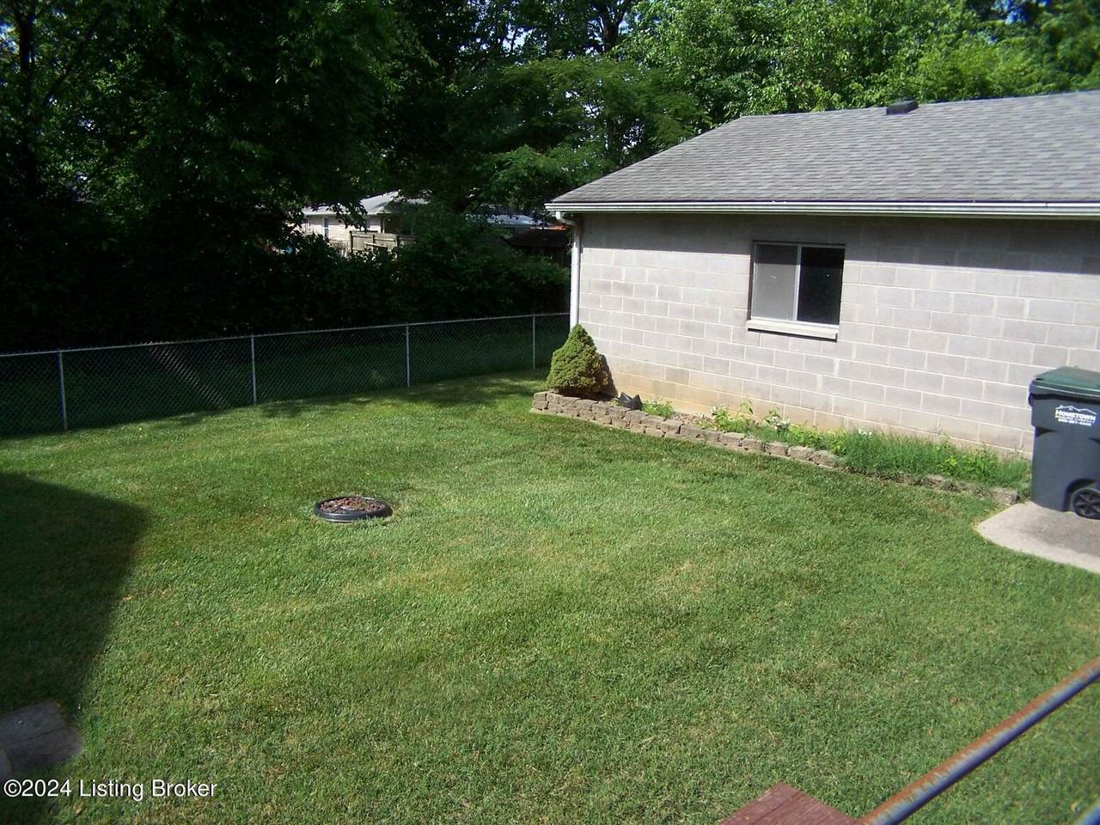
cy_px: 412
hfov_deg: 49.0
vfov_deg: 37.7
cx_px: 550
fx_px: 1208
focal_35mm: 38
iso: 80
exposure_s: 1/750
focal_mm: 6.3
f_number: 2.8
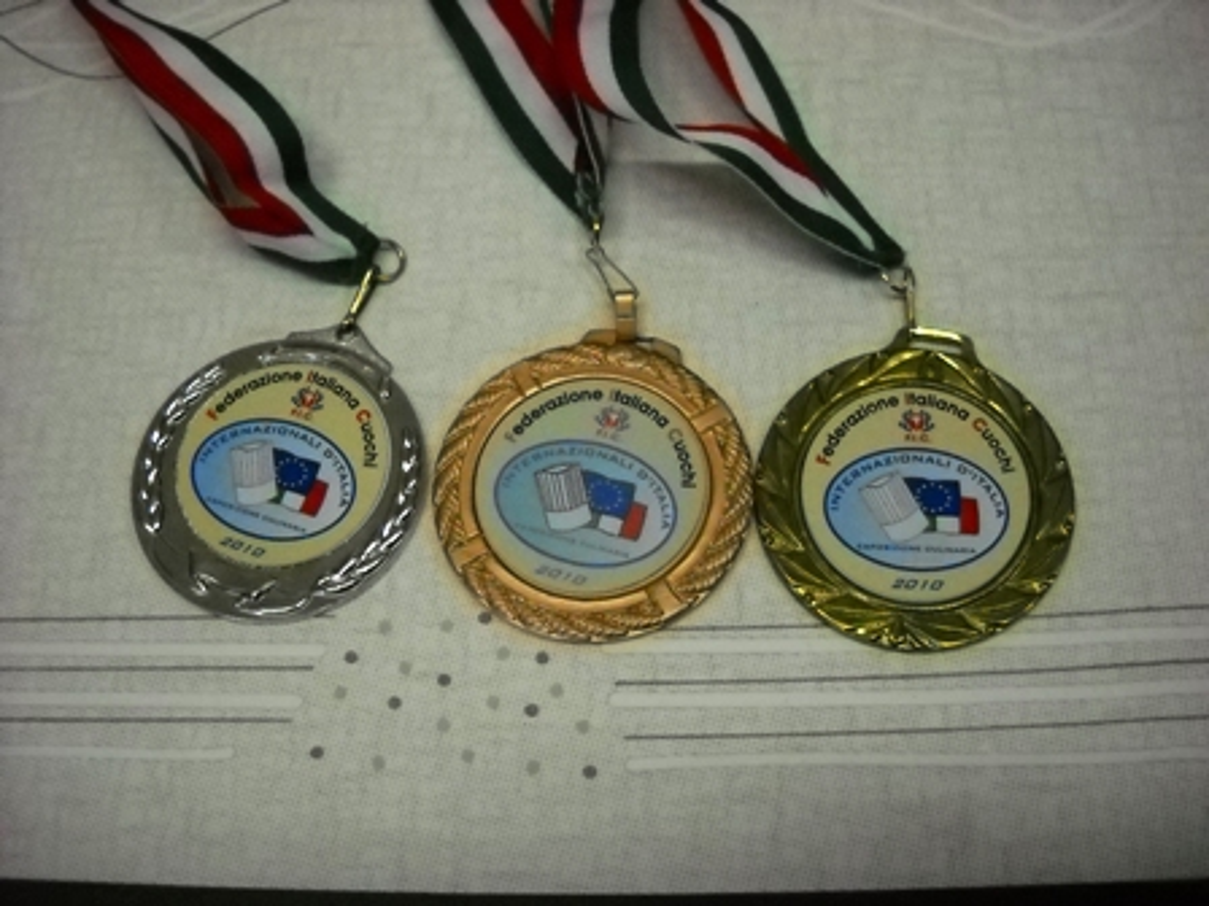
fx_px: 1432
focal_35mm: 41
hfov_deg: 45.8
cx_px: 604
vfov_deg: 35.1
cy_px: 453
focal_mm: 6.72
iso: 702
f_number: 3.1
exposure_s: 1/192
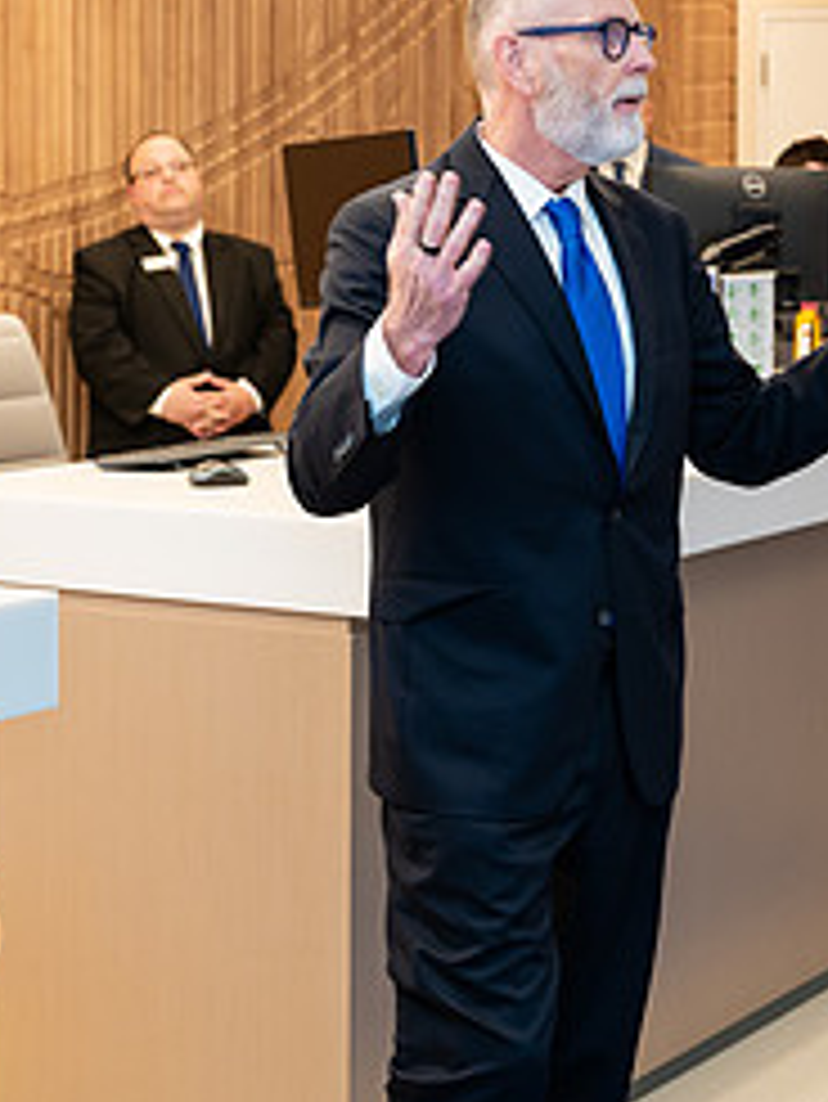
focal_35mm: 90
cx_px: 324
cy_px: 345
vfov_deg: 21.7
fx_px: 2868
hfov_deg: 16.4
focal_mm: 38
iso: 640
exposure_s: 1/200
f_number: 3.5
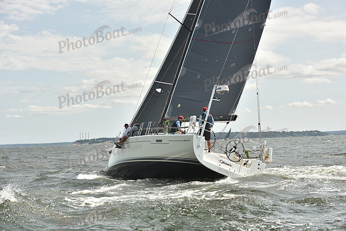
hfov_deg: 28.8
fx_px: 673
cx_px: 173
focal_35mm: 70
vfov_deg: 19.5
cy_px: 116
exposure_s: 1/800
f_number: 7.1
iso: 250
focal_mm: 70
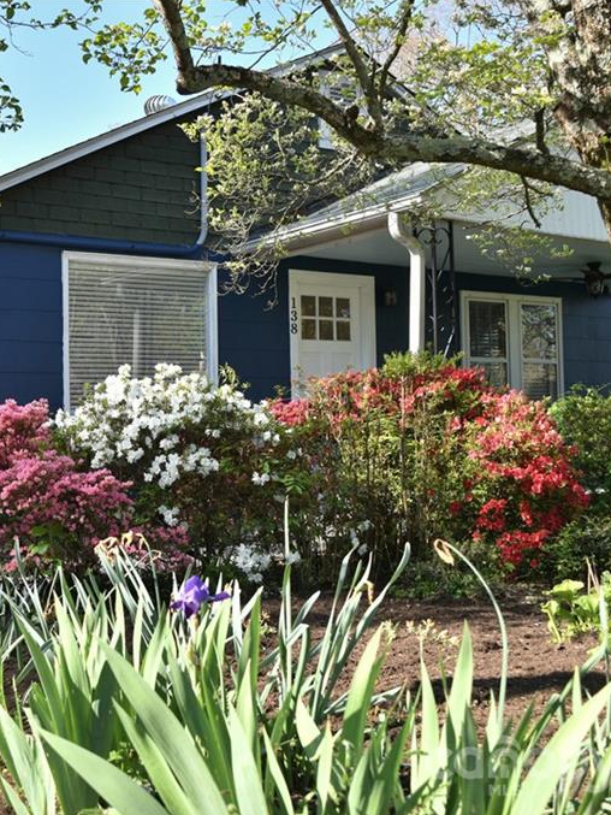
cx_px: 146
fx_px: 1129
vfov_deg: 39.7
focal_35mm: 48
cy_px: 408
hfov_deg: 29.7
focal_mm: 22
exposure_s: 1/500
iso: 140
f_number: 5
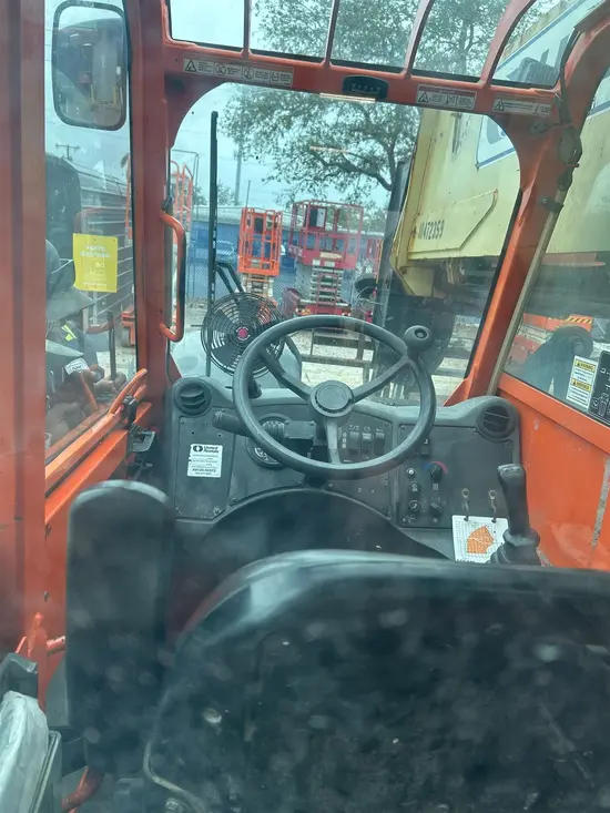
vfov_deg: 67.3
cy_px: 406
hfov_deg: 53.1
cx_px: 305
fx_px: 611
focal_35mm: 26
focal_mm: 5.7
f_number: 1.5
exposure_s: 1/190
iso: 40
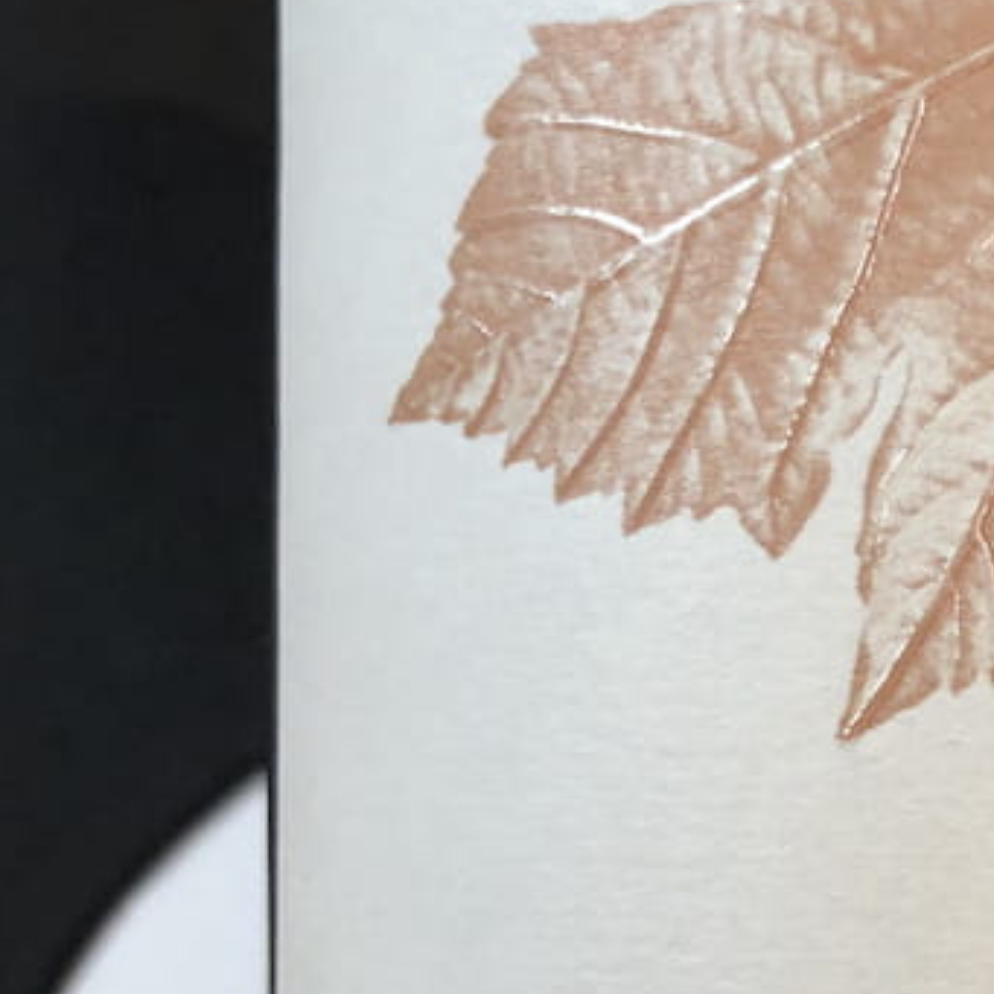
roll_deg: +3.5
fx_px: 2826
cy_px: 682
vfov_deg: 19.9
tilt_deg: -26.4
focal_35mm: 87
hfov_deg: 18.9
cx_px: 1163
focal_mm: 4
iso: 40
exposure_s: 1/17
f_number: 1.8
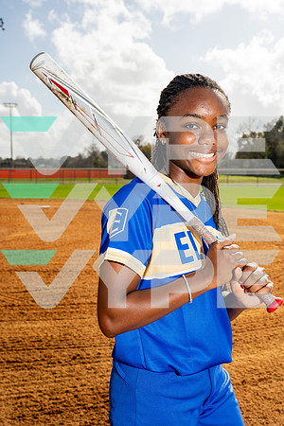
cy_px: 213
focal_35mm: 47
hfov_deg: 28.6
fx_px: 556
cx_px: 142
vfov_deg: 41.9
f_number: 8
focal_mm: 47
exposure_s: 1/250
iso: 100
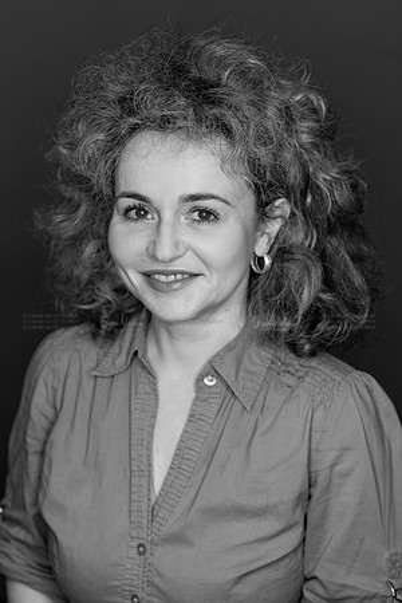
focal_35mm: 85
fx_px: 1424
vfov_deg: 23.9
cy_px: 302
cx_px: 201
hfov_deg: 16.1
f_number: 3.5
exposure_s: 1/400
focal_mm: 85
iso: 2000
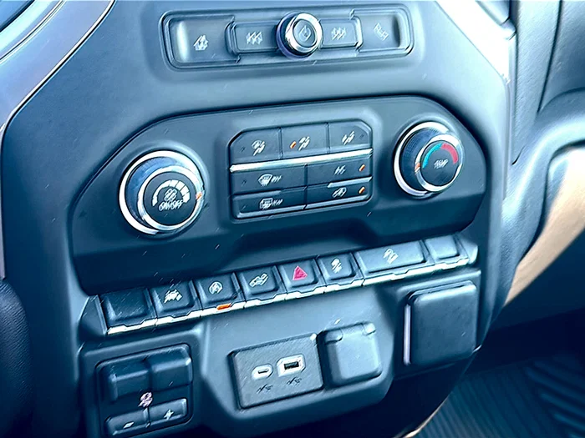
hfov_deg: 45.8
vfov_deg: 35.1
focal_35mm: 41
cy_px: 219
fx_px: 693
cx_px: 292
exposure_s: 1/40
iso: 64
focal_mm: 6.86
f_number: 1.78
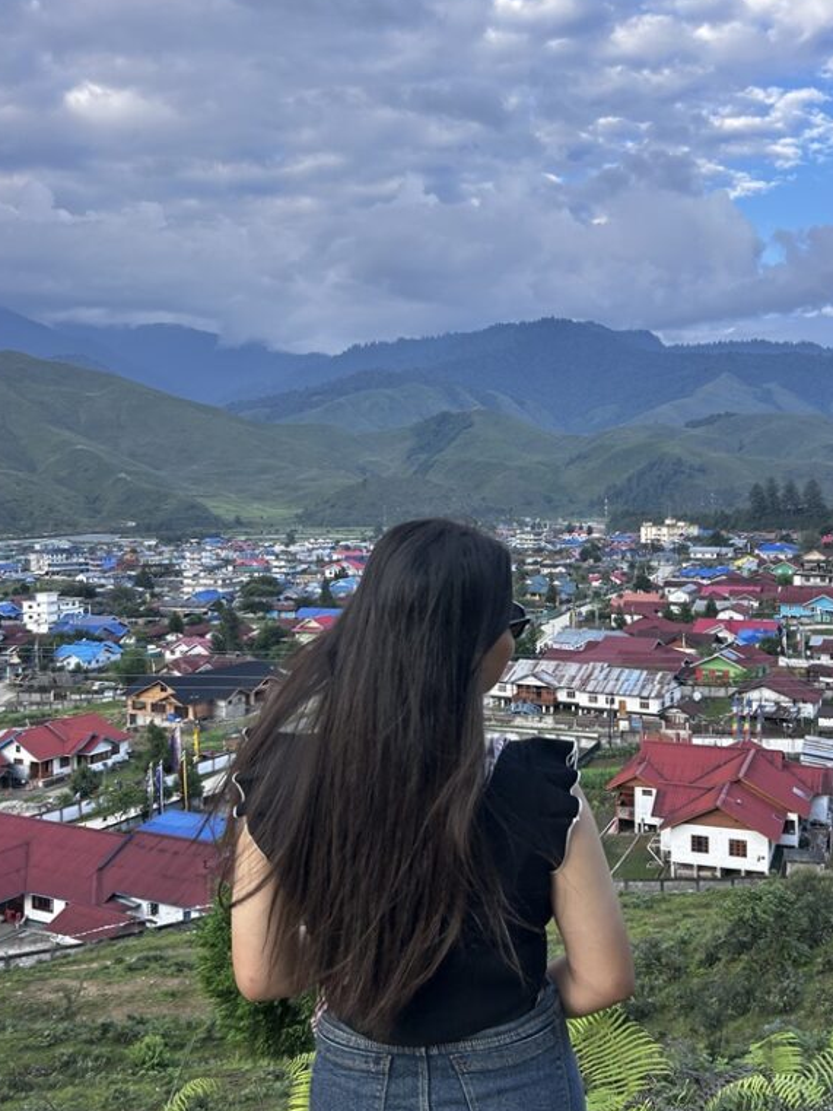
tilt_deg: -2.4
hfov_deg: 40.6
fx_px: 1123
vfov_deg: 52.6
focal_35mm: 35
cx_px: 471
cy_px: 540
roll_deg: -0.2
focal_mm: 5.7
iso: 50
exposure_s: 1/723
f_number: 1.5
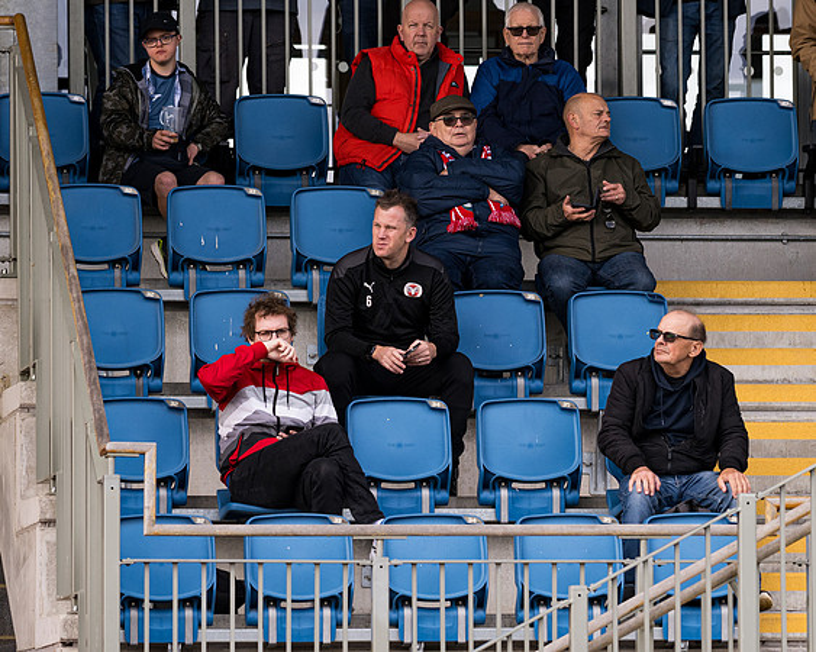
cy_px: 403
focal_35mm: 283
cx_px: 461
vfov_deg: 5.5
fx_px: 6842
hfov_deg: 6.8
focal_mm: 135
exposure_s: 1/640
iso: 400
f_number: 4
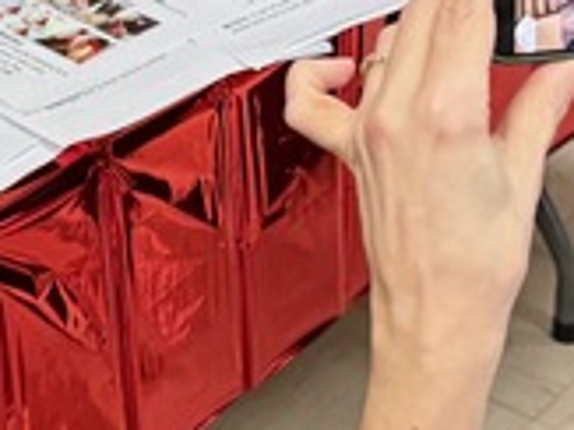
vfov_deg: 9.9
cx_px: -127
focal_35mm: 147
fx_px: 2436
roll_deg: +2.8
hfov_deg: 13.1
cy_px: -159
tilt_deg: -25.1
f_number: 1.78
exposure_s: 1/60
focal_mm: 6.76
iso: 320
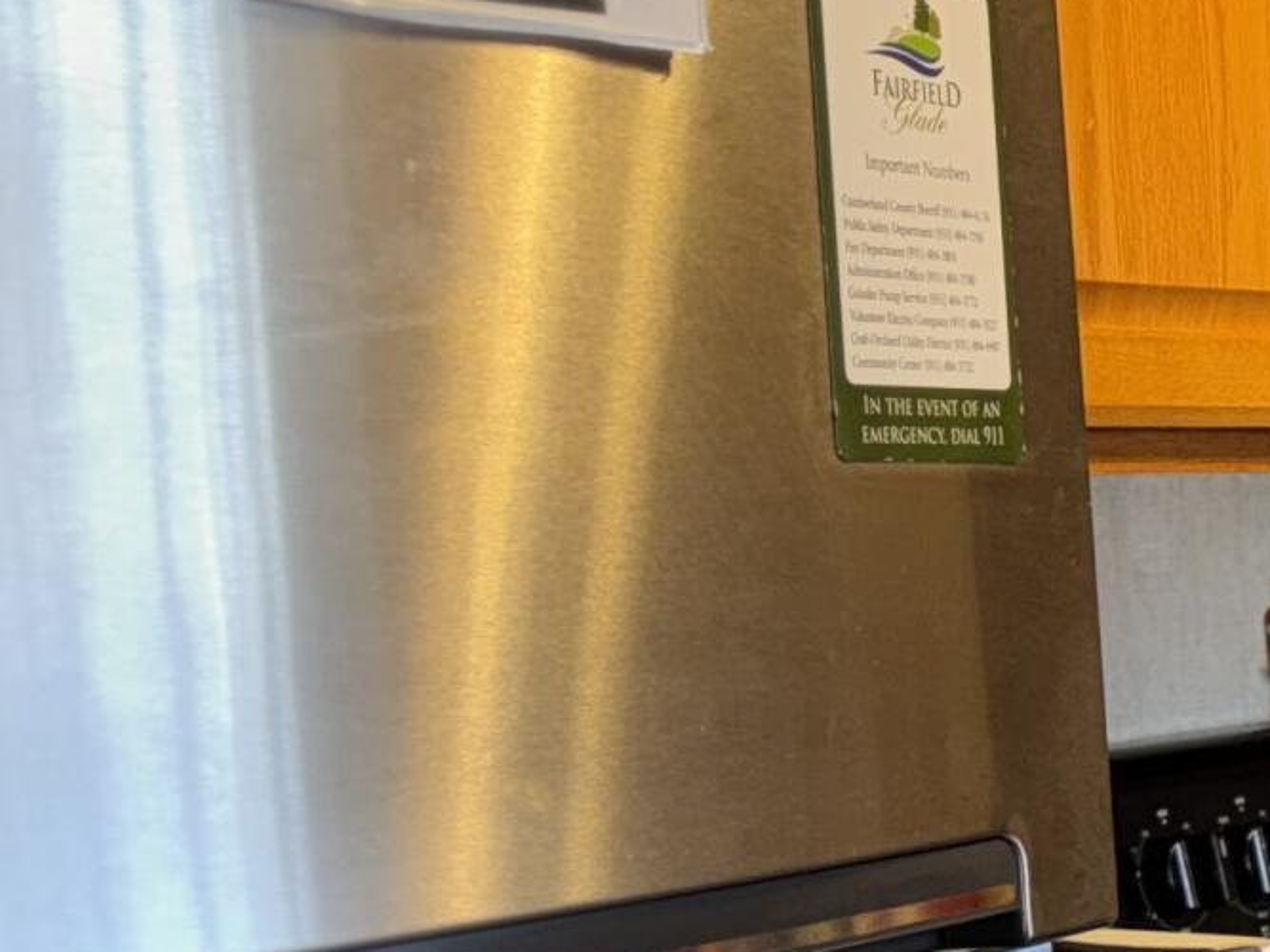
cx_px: 2369
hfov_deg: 15.4
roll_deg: +1.2
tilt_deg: -6.3
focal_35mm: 108
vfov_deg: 13.6
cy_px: 864
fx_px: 3962
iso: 64
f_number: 1.78
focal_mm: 6.76
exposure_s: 1/27
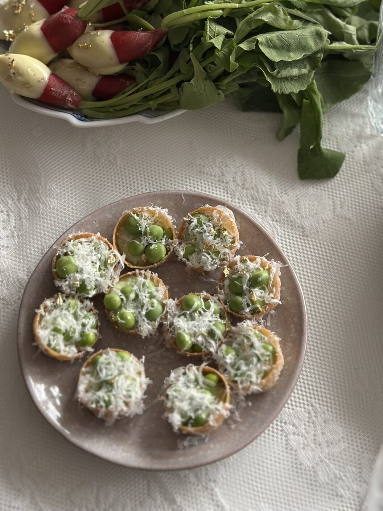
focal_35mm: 48
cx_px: 192
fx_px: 708
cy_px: 256
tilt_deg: -65.2
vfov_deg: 39.7
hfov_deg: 30.3
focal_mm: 6.86
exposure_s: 1/80
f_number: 1.78
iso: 125
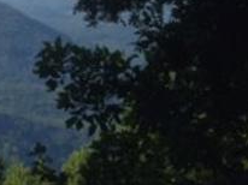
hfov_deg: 10.8
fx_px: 1267
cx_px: -105
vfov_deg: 8.2
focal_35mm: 177
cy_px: -78
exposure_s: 1/125
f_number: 14
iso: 200
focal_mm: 10
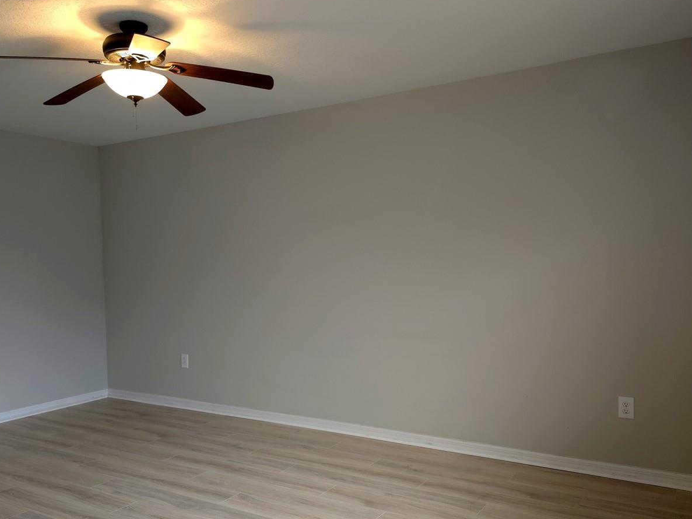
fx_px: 620
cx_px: 299
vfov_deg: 45.3
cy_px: 295
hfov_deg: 58.1
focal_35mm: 31
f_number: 1.7
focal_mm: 6.3
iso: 160
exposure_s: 1/60
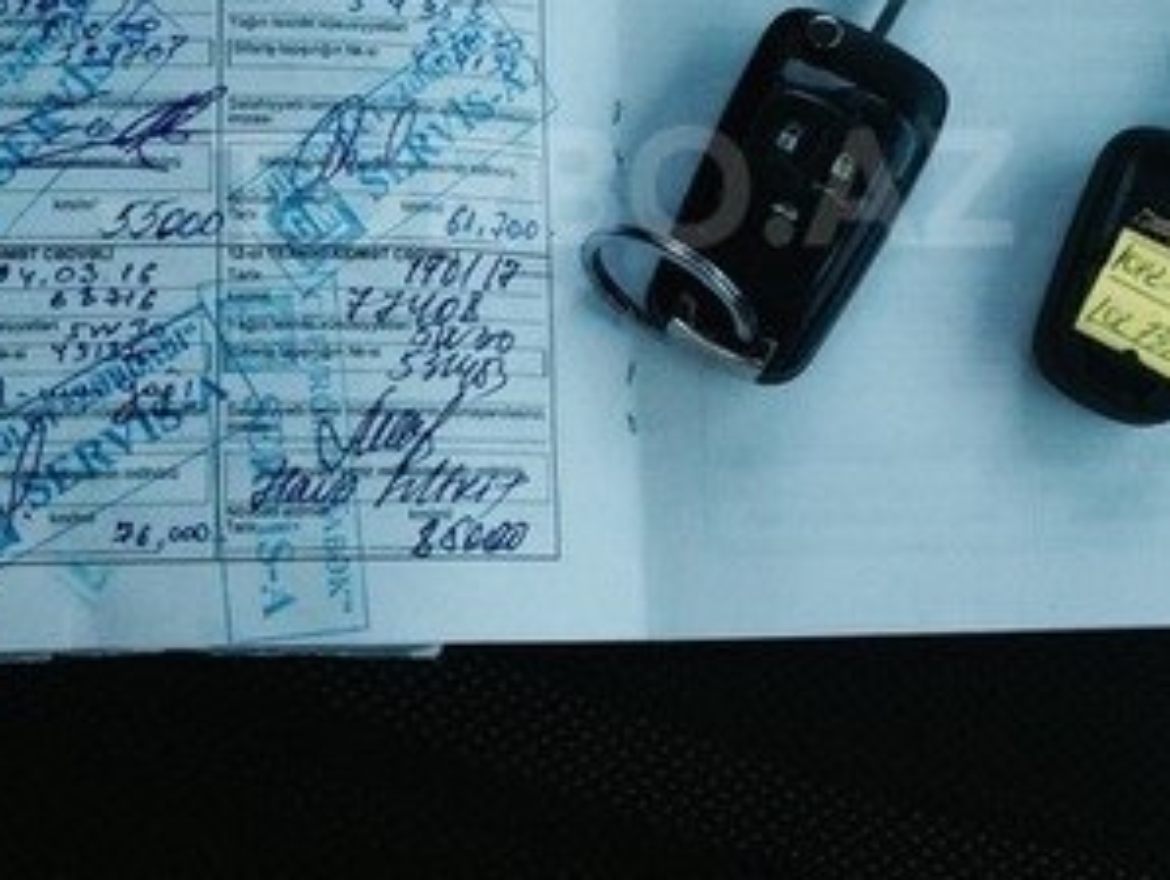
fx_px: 2469
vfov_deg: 20.0
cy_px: 187
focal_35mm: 73
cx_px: 612
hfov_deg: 26.7
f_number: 2.4
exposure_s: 1/120
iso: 64
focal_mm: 4.12
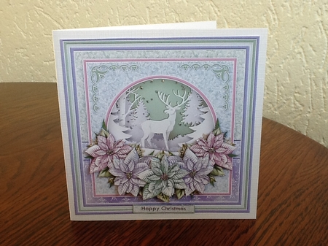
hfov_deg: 43.0
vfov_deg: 32.8
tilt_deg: -20.6
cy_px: 123
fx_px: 417
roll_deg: +2.6
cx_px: 164
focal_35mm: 44
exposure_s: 1/40
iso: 50
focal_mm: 2.03
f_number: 2.4
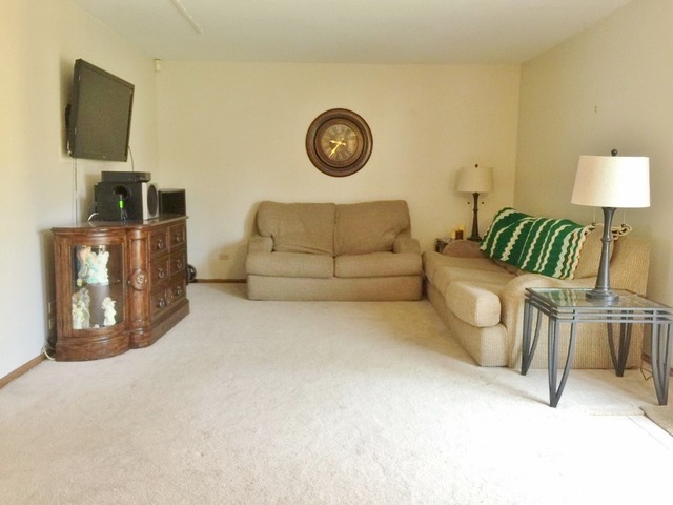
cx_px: 336
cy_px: 252
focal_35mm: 29
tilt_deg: -5.7
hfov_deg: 61.7
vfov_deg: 48.2
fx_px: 564
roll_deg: -1.4
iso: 40
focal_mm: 4.15
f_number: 2.2
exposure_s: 1/15
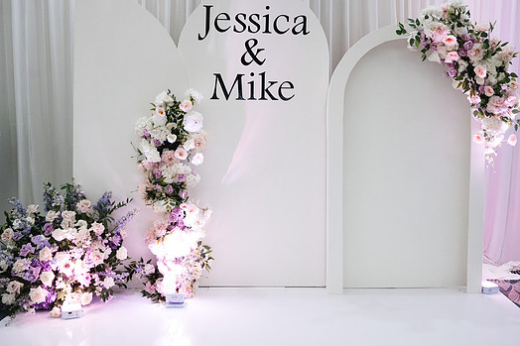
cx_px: 274
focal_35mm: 40
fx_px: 578
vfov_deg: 33.4
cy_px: 156
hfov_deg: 48.5
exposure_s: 1/250
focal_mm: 35
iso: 5000
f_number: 3.2
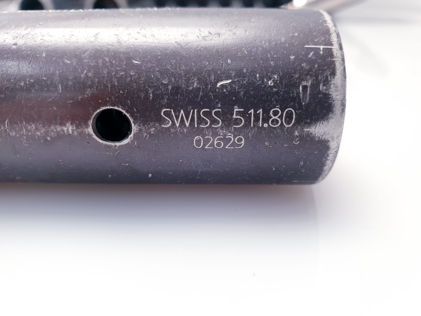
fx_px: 316
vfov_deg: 53.1
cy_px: 158
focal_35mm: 26
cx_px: 210
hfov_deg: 67.3
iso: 125
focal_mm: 4.3
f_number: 2.4
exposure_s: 1/50
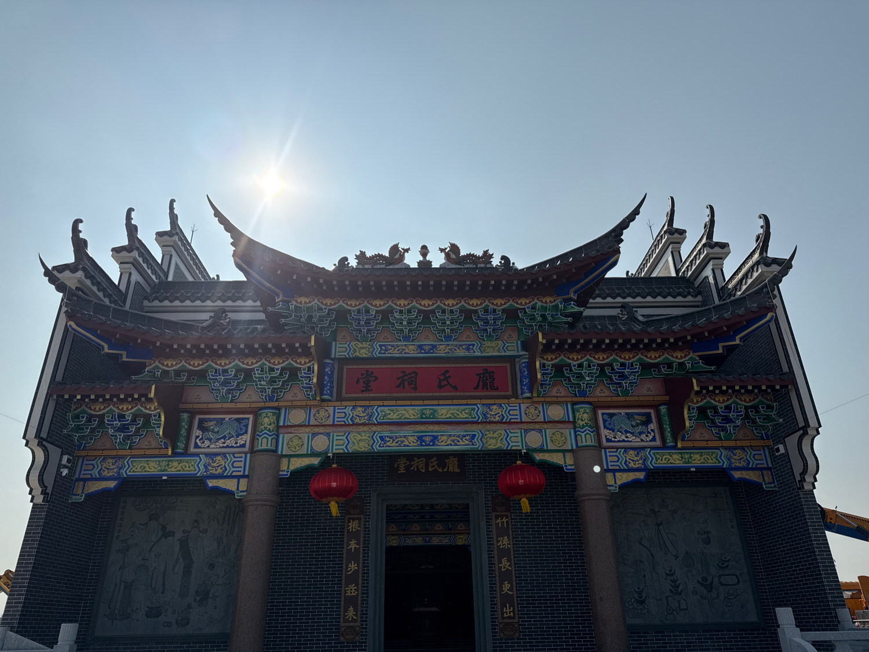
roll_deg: +1.1
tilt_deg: +27.0
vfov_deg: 56.8
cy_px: 326
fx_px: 602
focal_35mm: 24
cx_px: 434
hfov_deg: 71.6
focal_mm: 6.76
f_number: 1.78
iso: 64
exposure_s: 1/17544
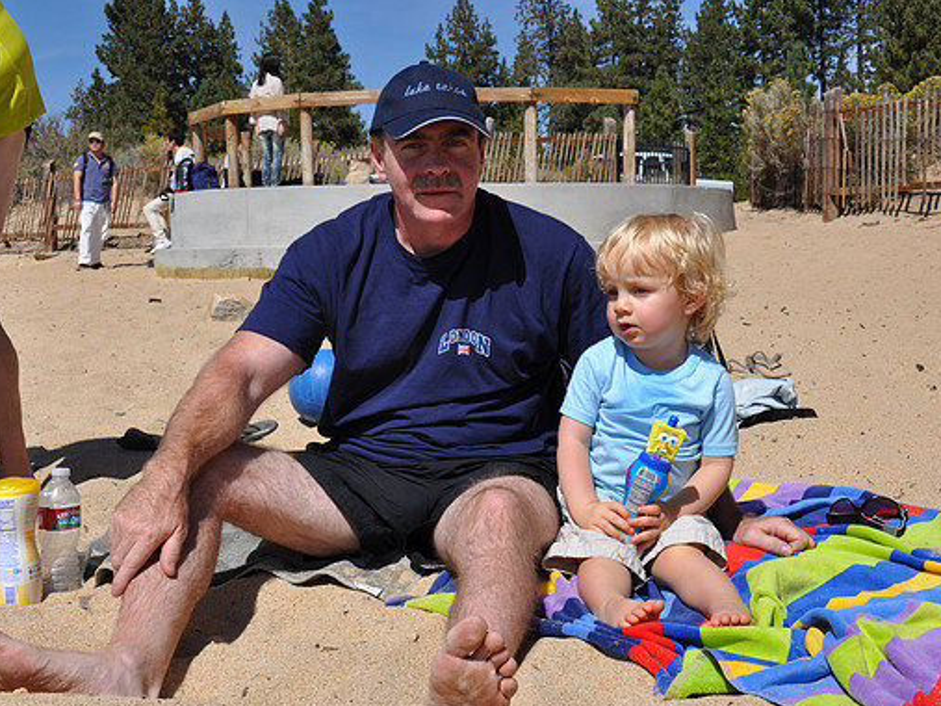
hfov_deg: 34.3
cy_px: 354
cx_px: 442
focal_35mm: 56
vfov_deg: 26.1
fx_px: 1522
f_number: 14
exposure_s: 1/200
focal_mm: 34
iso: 200
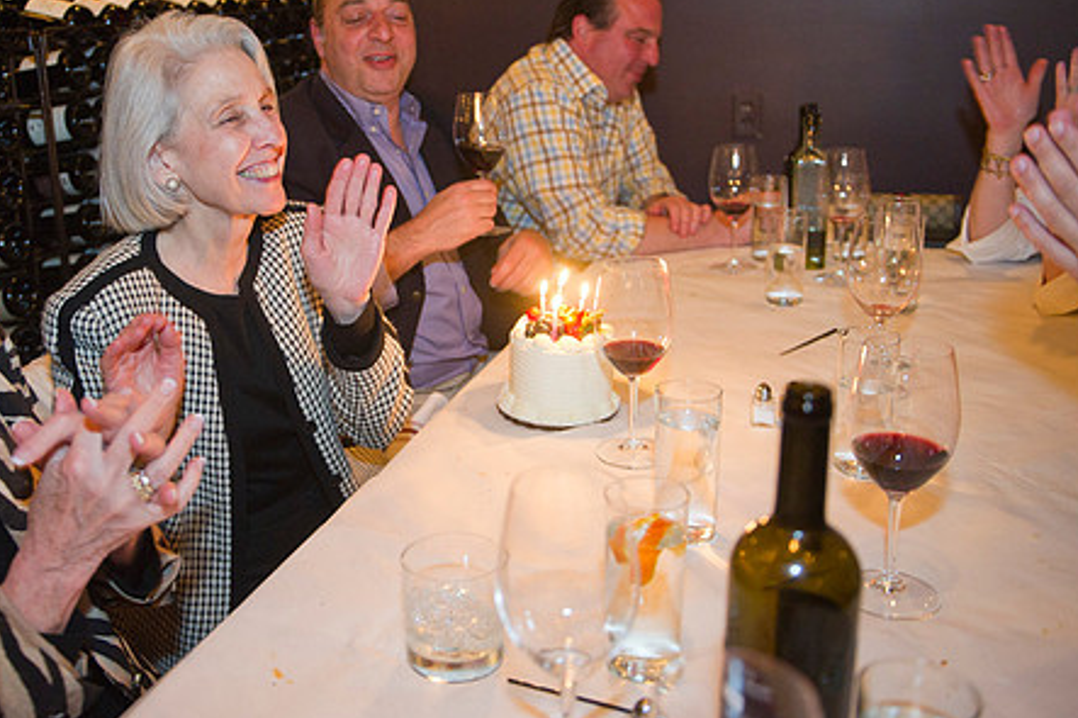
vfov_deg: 34.9
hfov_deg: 50.3
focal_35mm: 38
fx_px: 1137
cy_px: 280
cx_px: 419
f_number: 2.8
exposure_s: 1/80
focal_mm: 29
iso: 2500
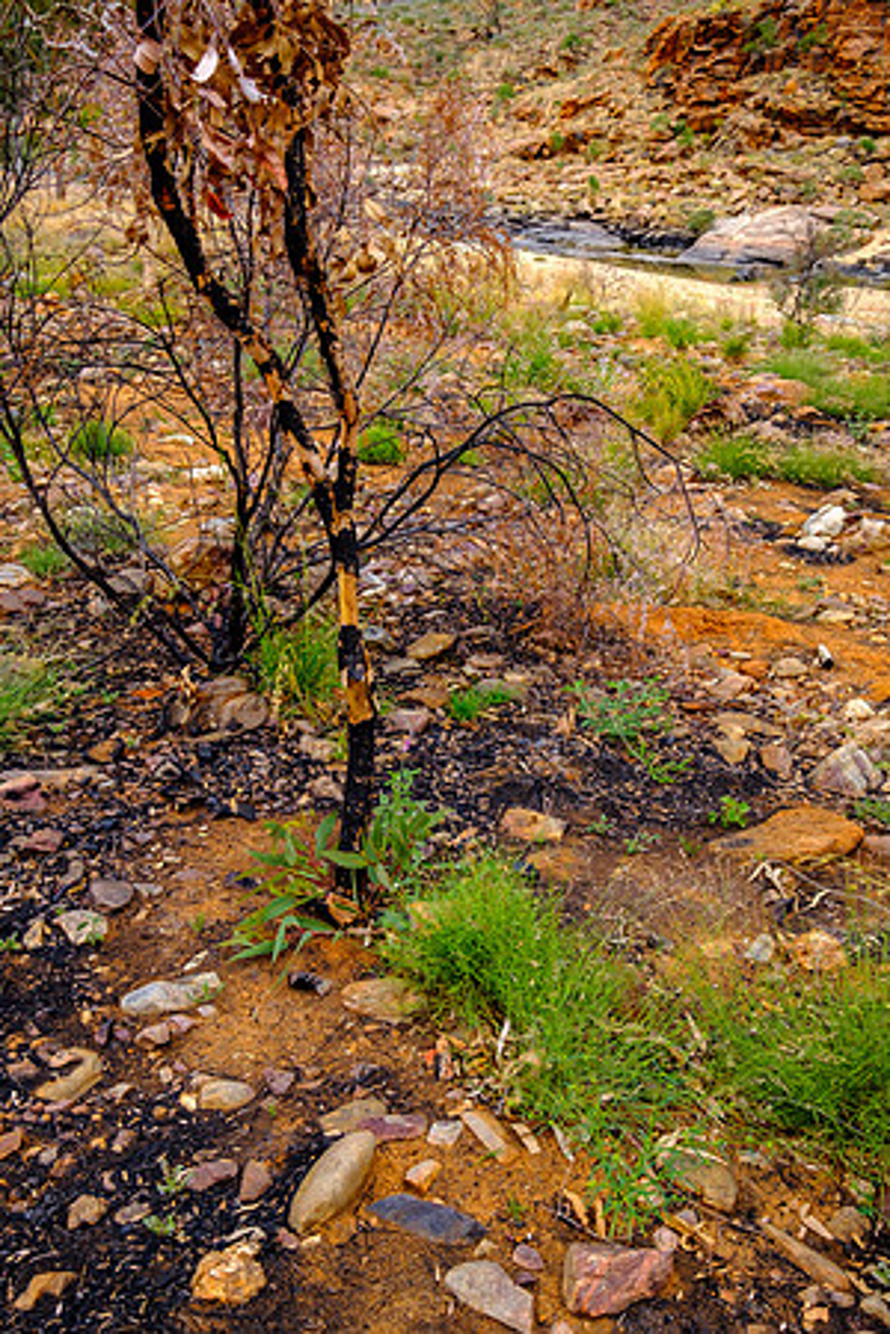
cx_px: 445
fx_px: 1335
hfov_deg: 36.9
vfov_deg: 53.1
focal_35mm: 36
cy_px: 667
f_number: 5.6
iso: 200
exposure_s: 1/210
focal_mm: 24
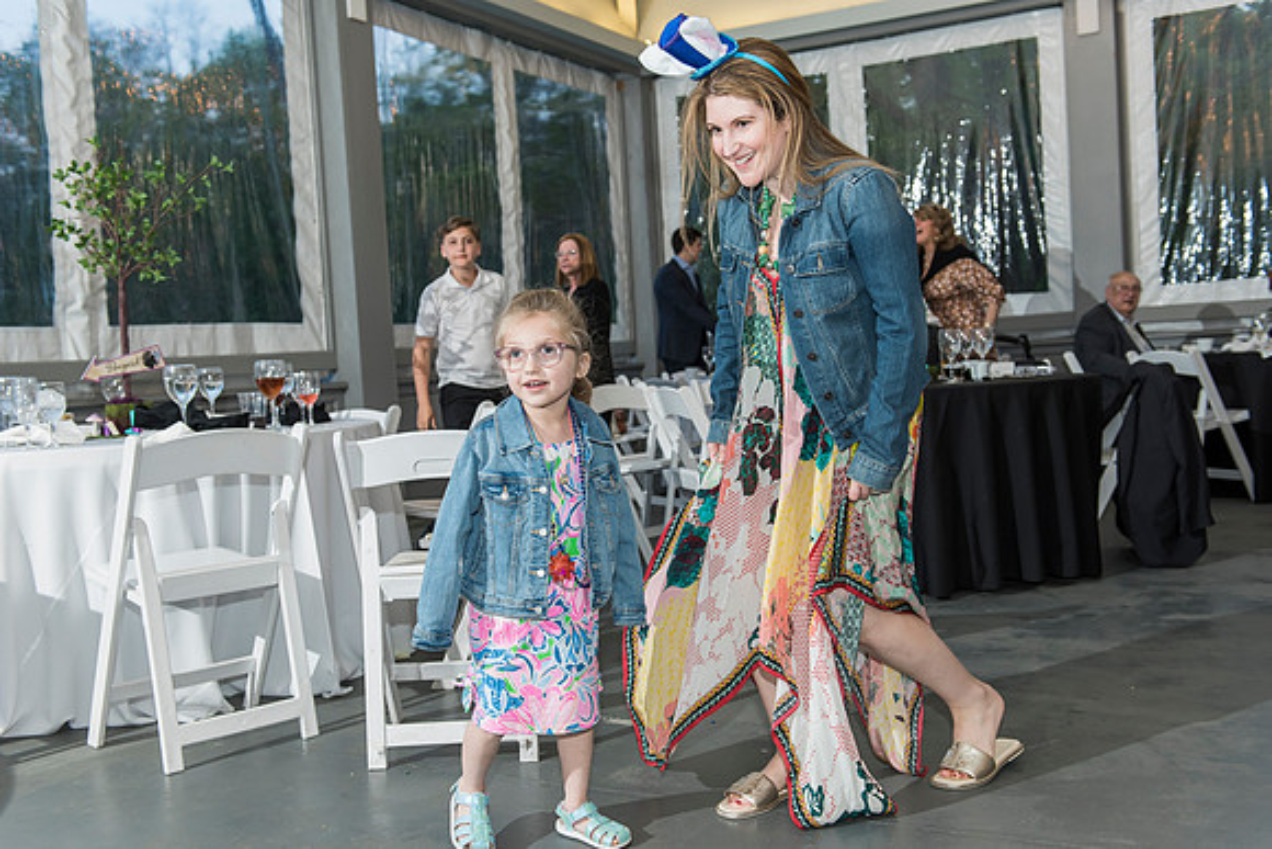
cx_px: 636
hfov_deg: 53.1
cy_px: 424
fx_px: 1272
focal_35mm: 36
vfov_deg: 36.9
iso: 800
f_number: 4
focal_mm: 36
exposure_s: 1/100
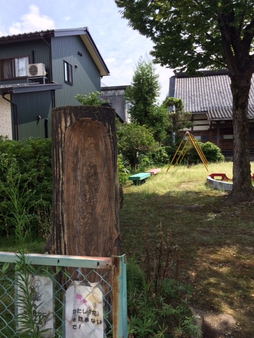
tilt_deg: -5.9
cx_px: 127
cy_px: 169
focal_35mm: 29
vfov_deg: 61.7
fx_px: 284
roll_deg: -1.7
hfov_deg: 48.2
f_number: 2.2
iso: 32
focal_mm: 4.15
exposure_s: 1/1208
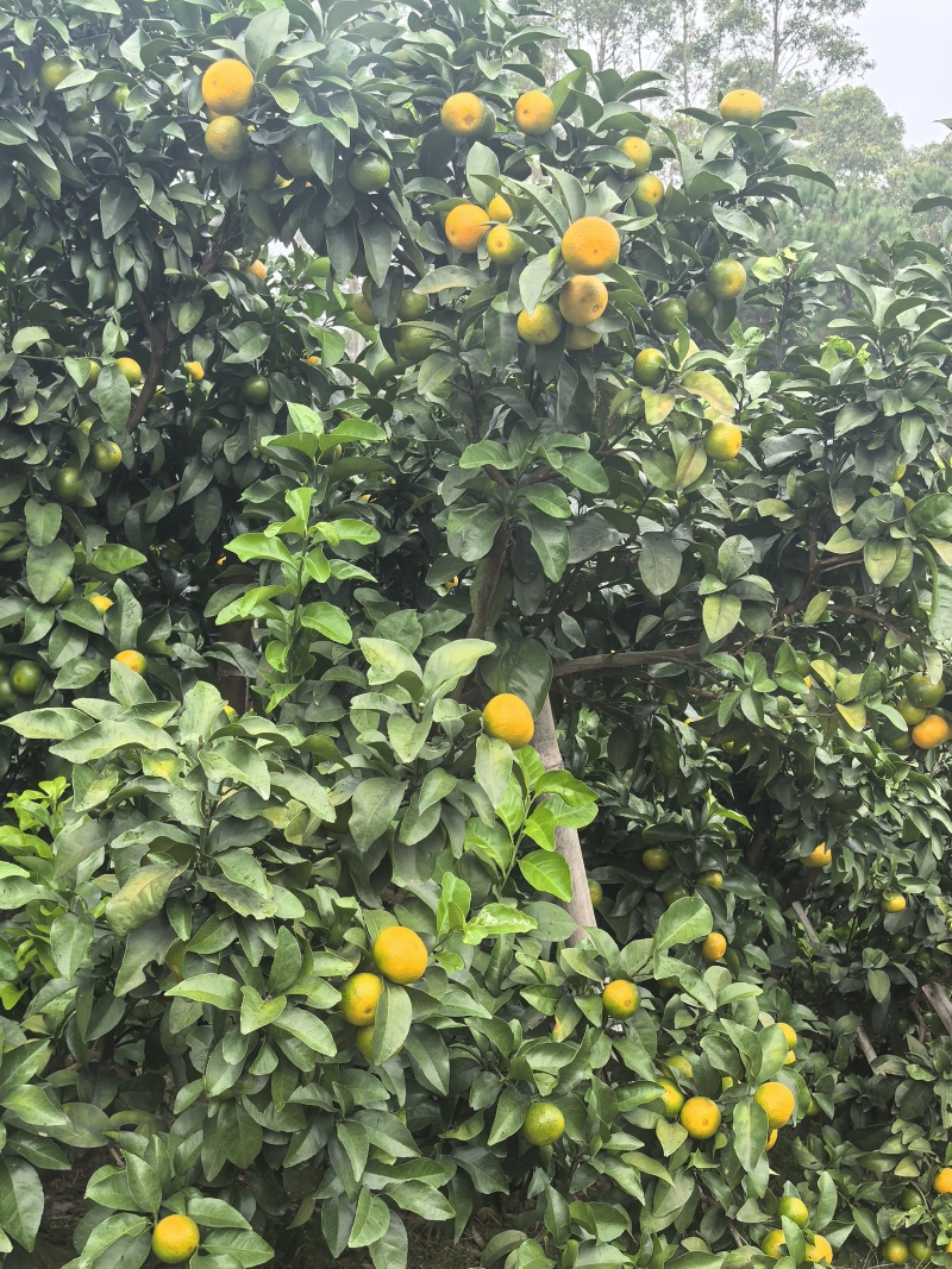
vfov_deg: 38.2
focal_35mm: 50
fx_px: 1834
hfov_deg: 29.1
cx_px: 476
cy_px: 634
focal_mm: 6.98
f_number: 2
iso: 50
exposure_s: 1/699
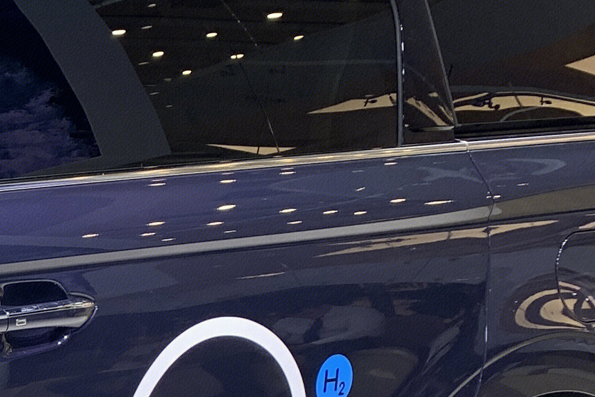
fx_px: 1735
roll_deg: +0.0
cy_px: 537
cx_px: -393
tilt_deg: -14.1
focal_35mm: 105
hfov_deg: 16.9
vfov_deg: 12.6
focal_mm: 4.25
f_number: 1.8
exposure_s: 1/120
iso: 25
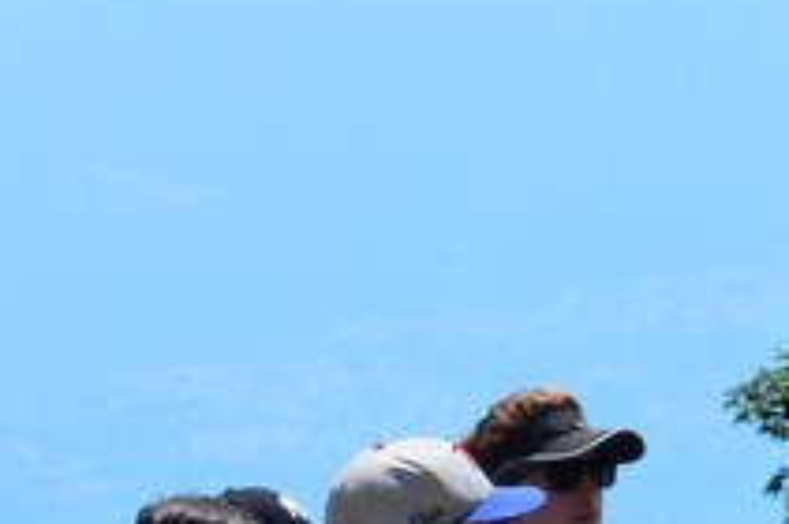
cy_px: 530
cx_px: 527
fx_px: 8763
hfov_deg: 5.2
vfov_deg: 3.4
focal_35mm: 400
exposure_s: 1/320
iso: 100
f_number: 7.1
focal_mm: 55
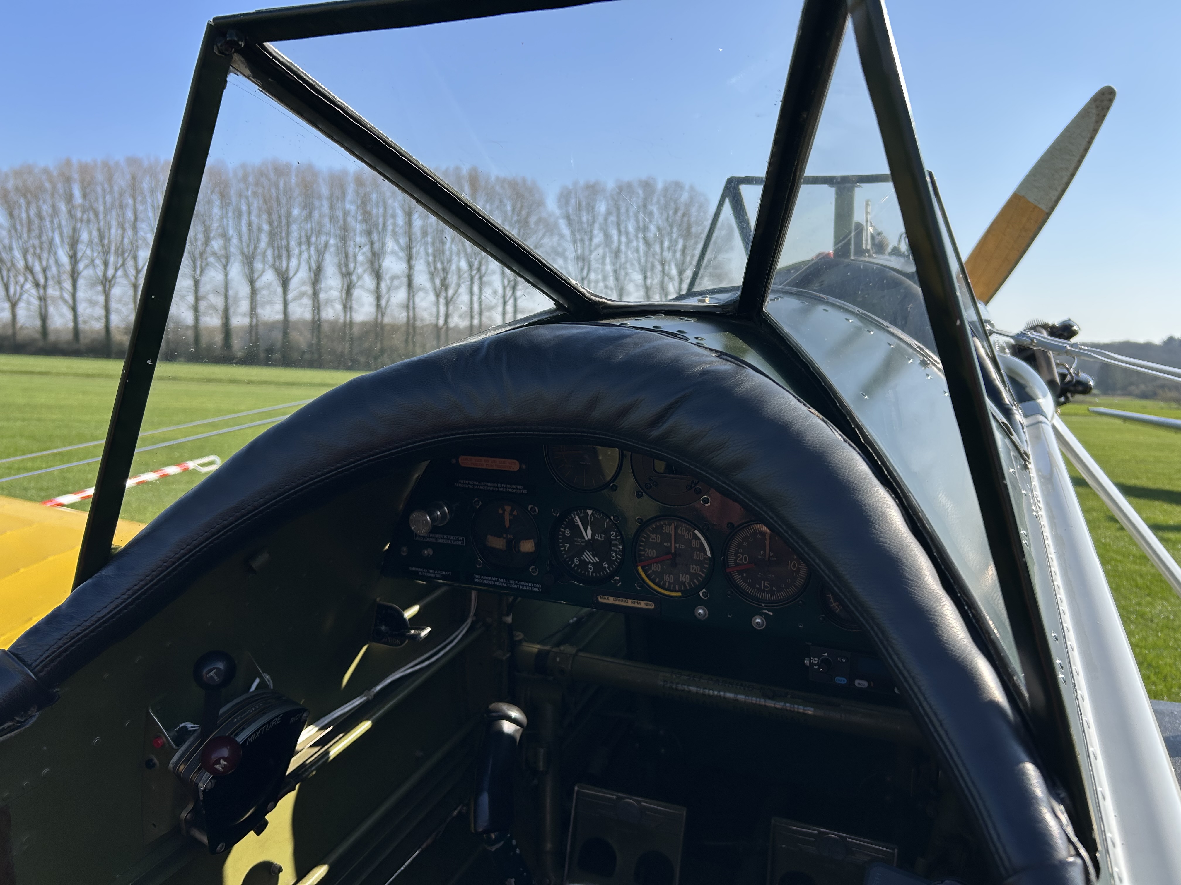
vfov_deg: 53.1
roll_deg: -1.7
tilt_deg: -5.2
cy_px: 442
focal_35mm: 26
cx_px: 590
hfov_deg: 67.3
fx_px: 887
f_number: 1.5
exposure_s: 1/2165
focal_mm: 5.7
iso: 50
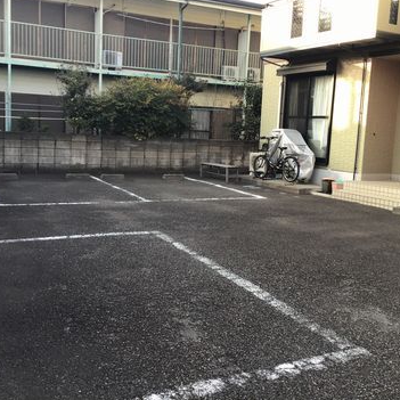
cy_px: 190
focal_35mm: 39
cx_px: 199
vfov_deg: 42.8
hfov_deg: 42.8
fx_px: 510
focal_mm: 3.3
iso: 40
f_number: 2.4
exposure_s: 1/120
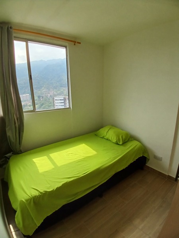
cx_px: 90
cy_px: 119
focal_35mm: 17
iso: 50
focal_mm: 1.4
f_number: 2.2
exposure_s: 1/270
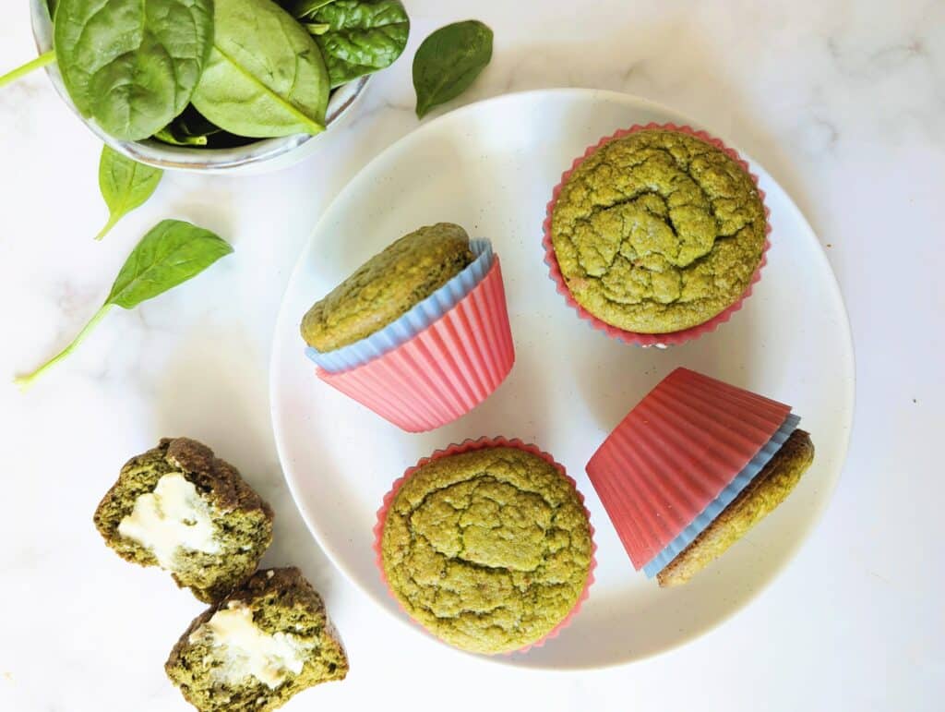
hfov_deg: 71.5
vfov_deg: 56.9
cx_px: 472
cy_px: 356
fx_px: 656
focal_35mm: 24
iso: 215
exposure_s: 1/23.8
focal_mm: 6.9
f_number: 1.68
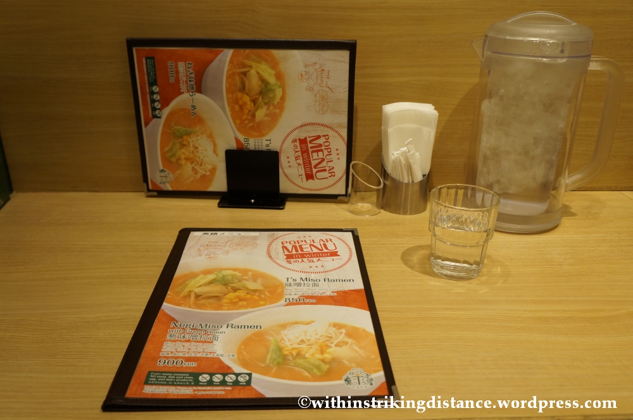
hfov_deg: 62.0
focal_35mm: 30
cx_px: 316
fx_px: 527
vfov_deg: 43.5
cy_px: 210
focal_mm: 20
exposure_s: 1/160
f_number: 4
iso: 800
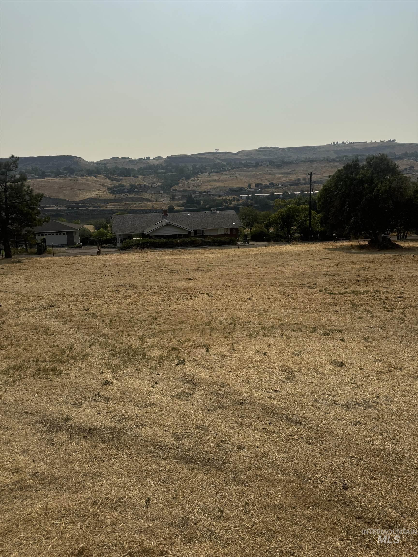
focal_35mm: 24
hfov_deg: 56.8
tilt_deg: -12.1
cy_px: 278
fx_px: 386
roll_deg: +2.5
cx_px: 209
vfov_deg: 71.6
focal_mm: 6.76
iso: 80
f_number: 1.78
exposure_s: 1/12346
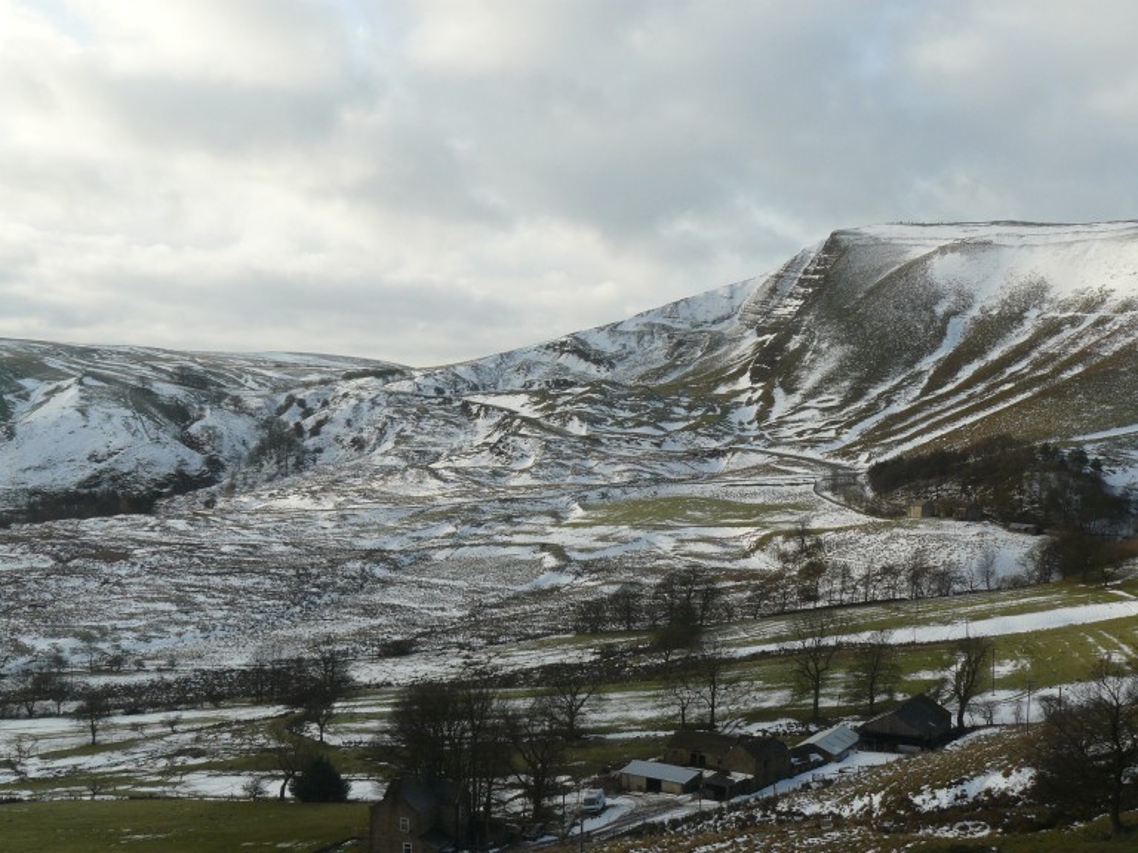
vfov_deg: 31.5
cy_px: 426
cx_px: 569
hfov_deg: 41.2
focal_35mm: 46
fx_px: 1512
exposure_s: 1/250
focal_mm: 7.6
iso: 100
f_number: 5.6
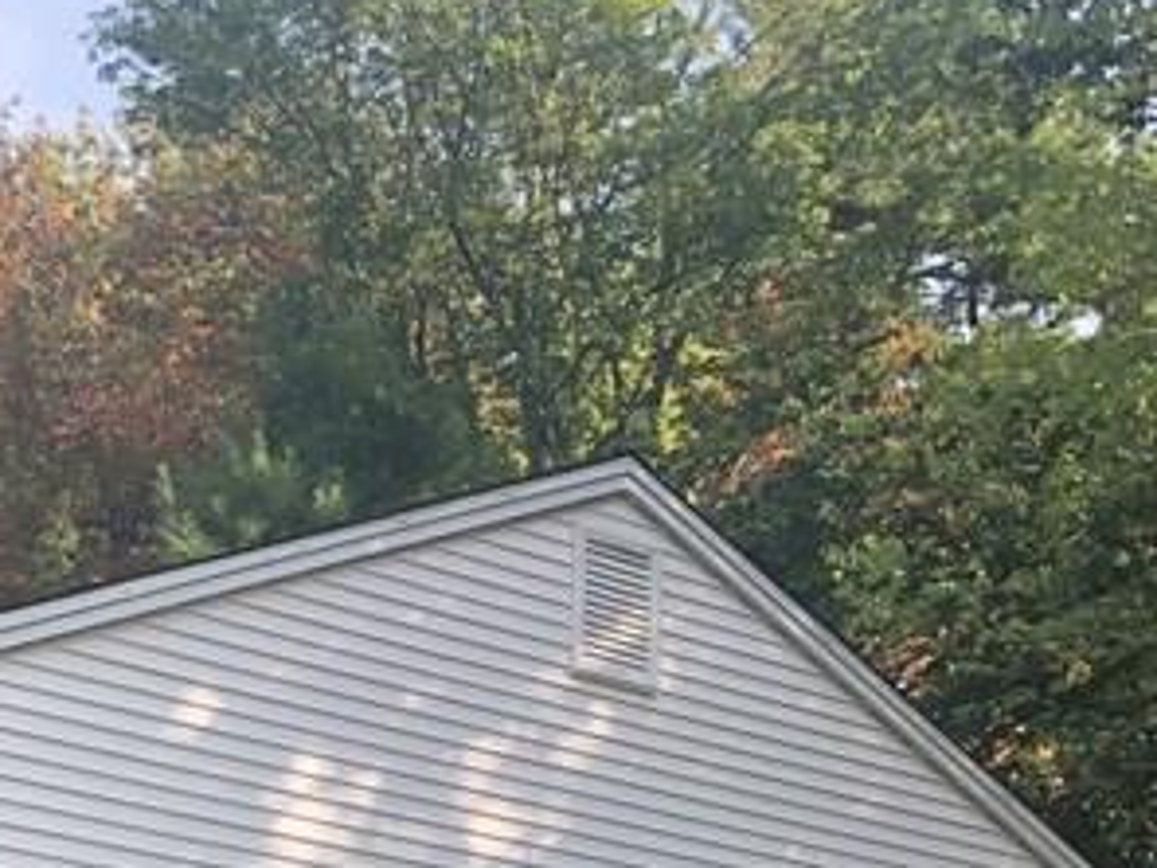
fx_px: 3242
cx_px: 156
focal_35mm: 97
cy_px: 1259
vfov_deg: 14.3
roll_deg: -0.9
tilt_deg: +5.5
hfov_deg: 19.9
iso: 20
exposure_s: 1/374
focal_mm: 3.99
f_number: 1.8
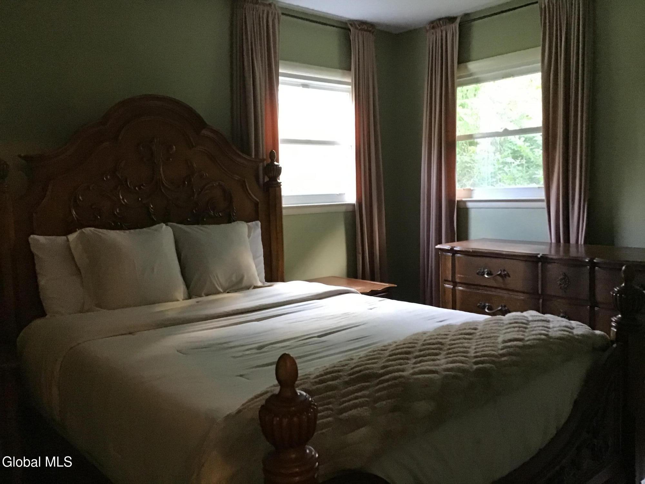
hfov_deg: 58.4
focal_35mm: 31
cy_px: 242
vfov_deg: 45.4
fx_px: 578
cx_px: 322
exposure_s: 1/15
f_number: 2.4
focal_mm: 3.3
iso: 250
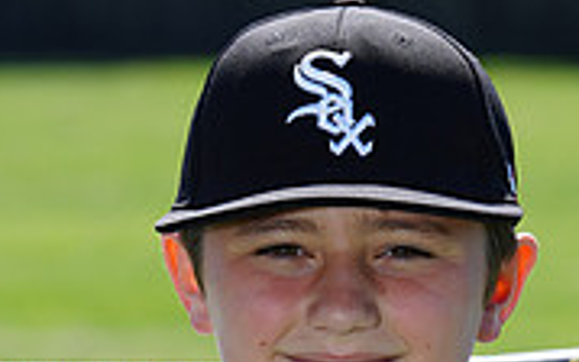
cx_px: 359
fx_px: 9692
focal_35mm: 614
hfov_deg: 3.4
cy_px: 441
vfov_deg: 2.1
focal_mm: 186
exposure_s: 1/250
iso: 200
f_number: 9
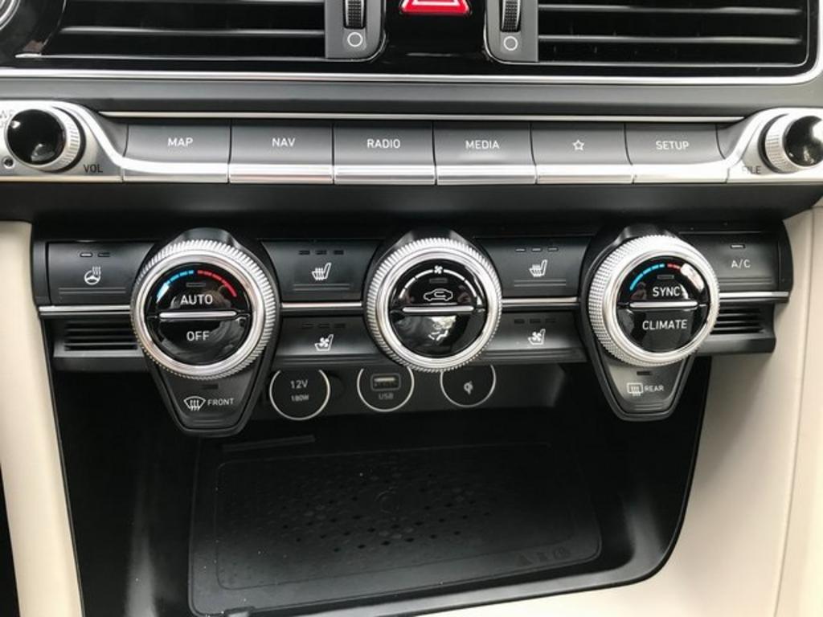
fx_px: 666
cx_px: 412
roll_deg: -4.9
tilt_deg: -33.7
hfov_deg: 63.4
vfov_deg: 49.7
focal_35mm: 28
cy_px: 308
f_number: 1.8
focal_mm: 3.99
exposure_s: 1/40
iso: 25
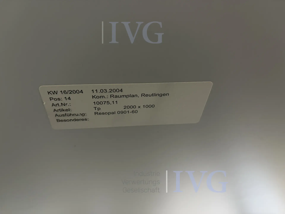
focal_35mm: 26
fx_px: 214
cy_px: 107
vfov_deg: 53.1
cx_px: 142
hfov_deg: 67.3
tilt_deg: +43.4
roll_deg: +9.6
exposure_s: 1/25
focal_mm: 5.96
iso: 500
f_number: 1.6
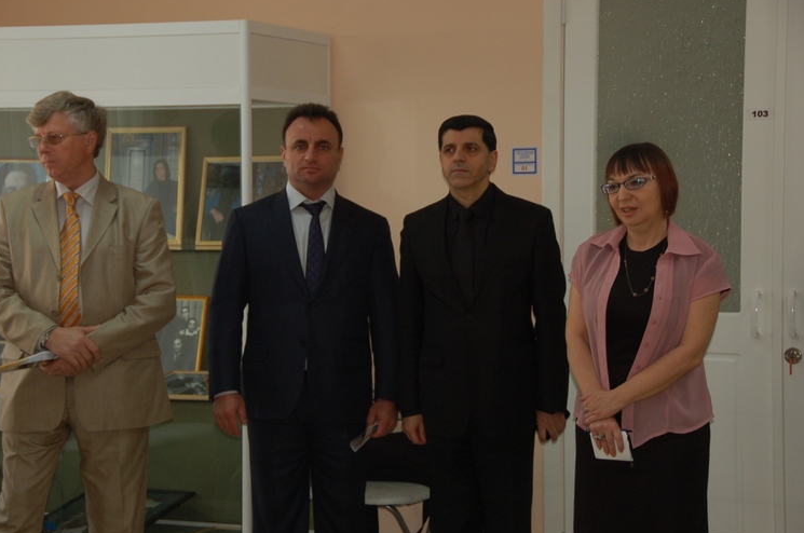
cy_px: 272
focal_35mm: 89
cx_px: 392
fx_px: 1974
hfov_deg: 23.0
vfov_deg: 15.4
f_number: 4.8
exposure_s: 1/60
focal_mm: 55
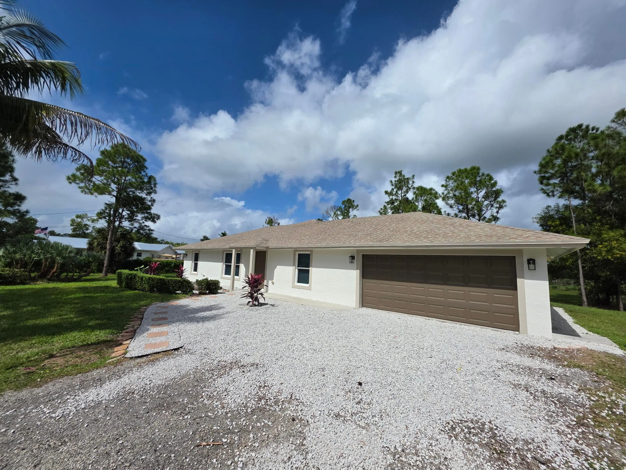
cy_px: 235
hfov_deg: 106.2
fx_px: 235
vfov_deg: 89.9
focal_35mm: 13
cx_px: 313
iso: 40
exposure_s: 1/5271
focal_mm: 2.2
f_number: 1.9
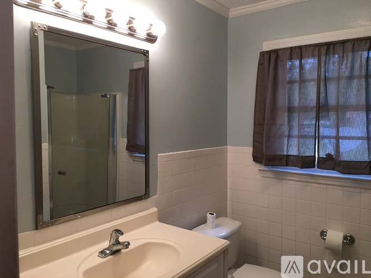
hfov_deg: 61.7
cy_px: 139
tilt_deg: -1.9
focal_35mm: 29
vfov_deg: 48.2
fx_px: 311
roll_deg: -0.3
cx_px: 186
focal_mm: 4.15
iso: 40
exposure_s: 1/30
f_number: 2.2
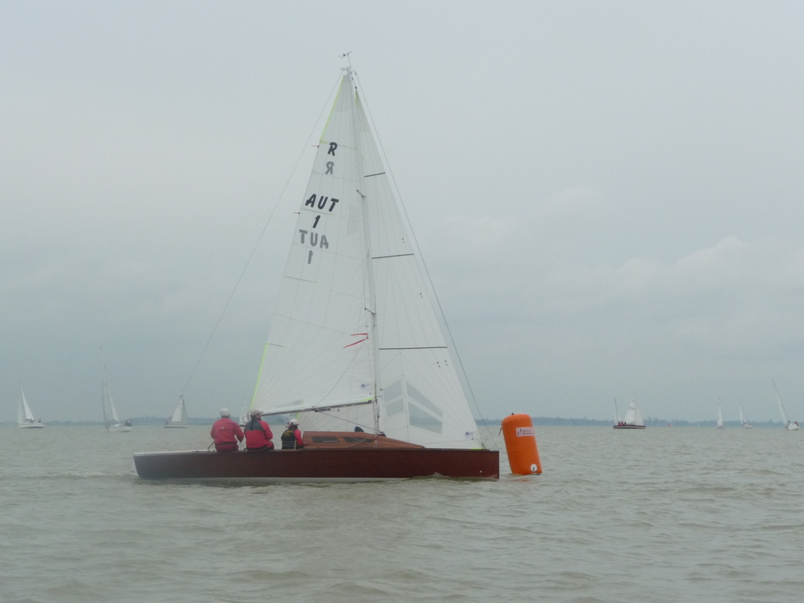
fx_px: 1858
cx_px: 402
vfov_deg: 18.4
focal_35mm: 80
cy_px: 302
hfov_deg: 24.4
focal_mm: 12.2
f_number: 4.6
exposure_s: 1/500
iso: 160
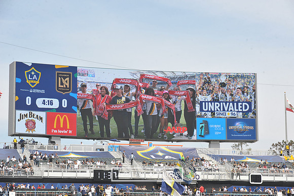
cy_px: 98
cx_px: 147
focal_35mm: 110
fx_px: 898
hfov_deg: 18.6
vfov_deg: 12.4
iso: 250
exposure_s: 1/400
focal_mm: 110
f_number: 10
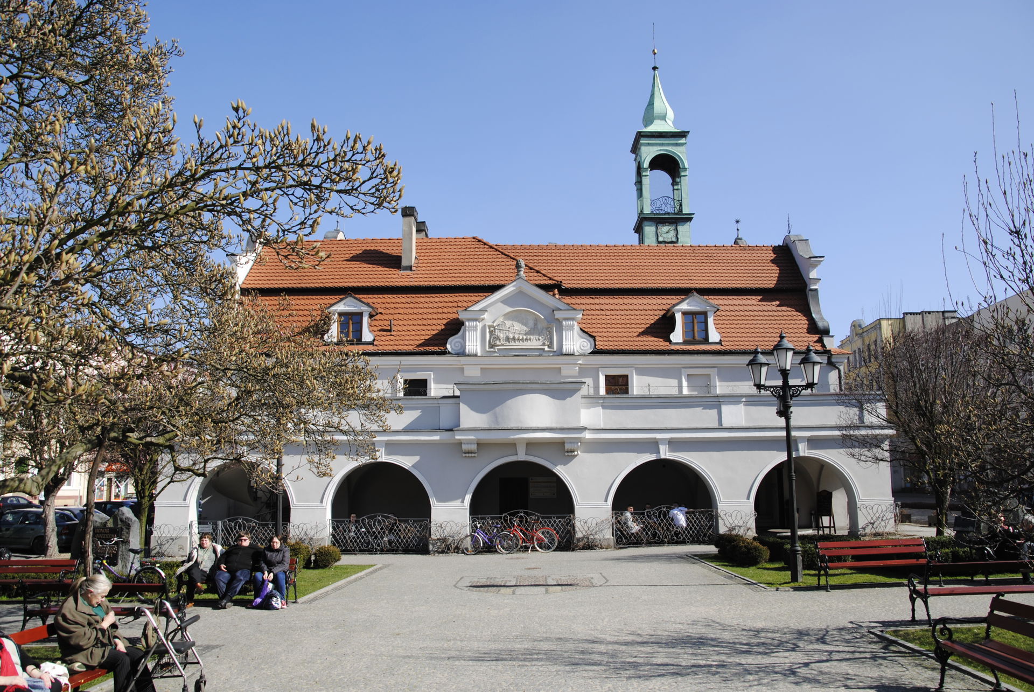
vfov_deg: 48.0
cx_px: 517
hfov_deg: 67.3
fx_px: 776
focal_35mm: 27
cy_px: 346
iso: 100
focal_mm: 18
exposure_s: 1/200
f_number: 7.1
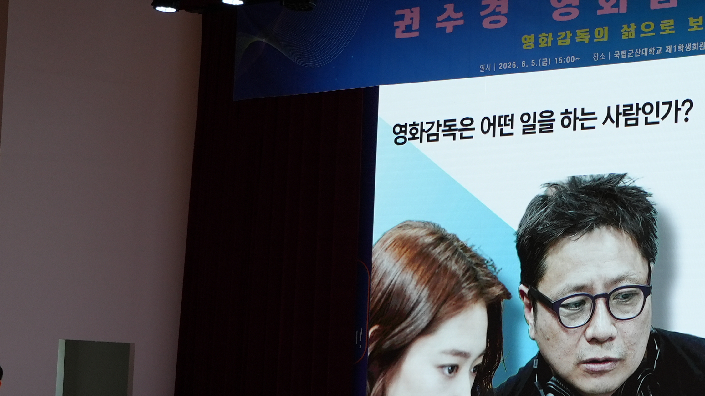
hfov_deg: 23.5
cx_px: 493
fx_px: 1682
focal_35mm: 90
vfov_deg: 13.4
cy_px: 280
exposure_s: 1/160
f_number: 4
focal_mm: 28
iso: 400
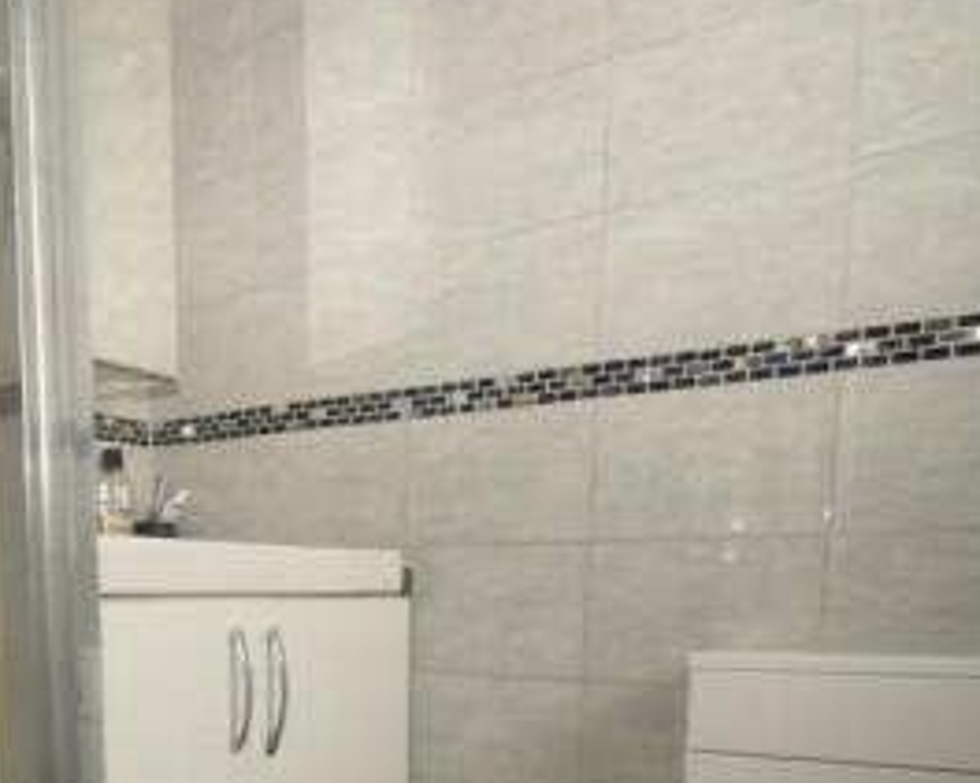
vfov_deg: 38.7
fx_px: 1015
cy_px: 729
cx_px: 225
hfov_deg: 49.1
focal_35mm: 35
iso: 800
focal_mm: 10
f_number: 4
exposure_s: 1/60
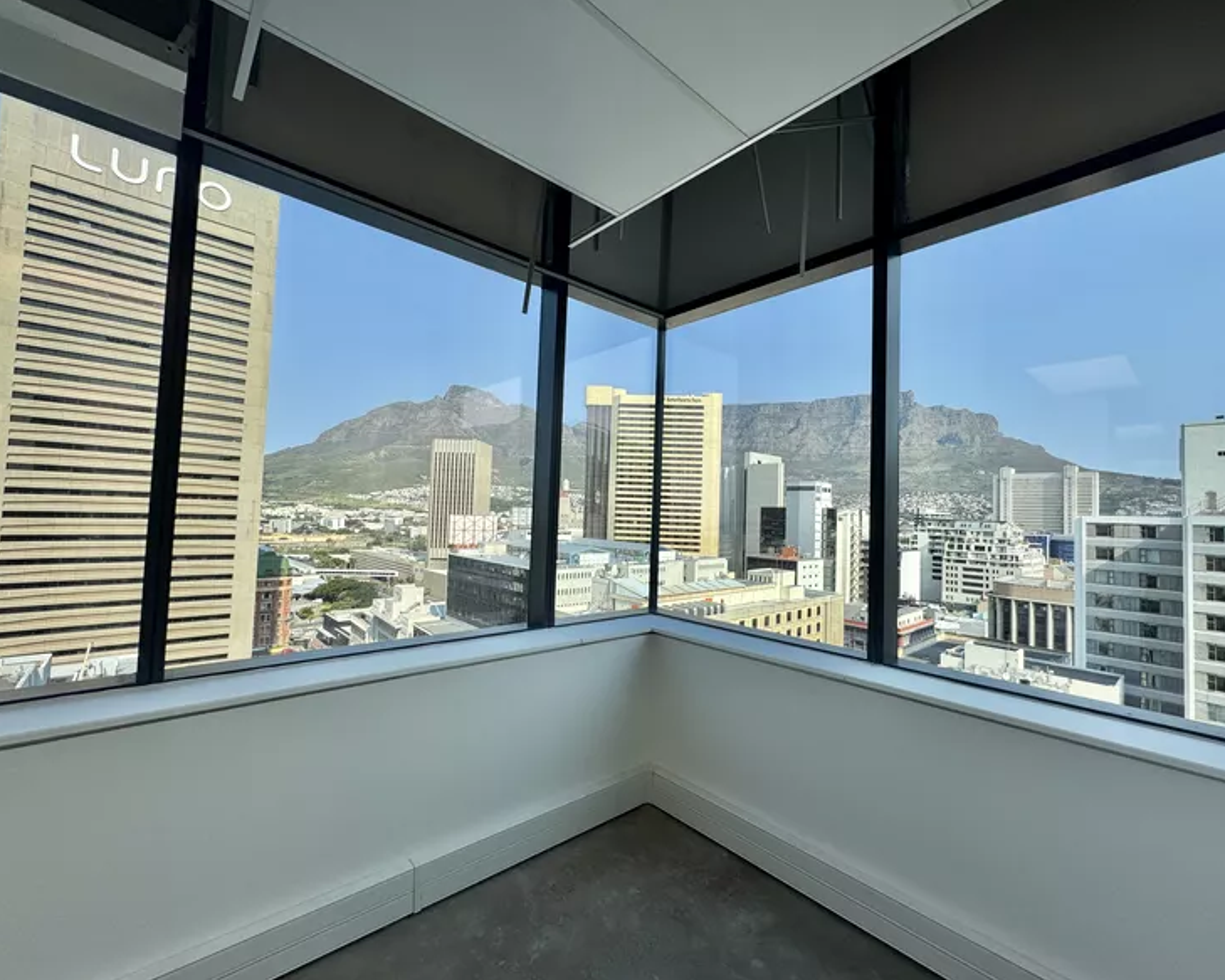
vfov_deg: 84.0
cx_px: 628
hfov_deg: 96.8
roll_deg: -1.9
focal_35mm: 15
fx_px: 544
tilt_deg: +2.3
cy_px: 491
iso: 50
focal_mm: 2.22
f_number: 2.2
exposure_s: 1/771
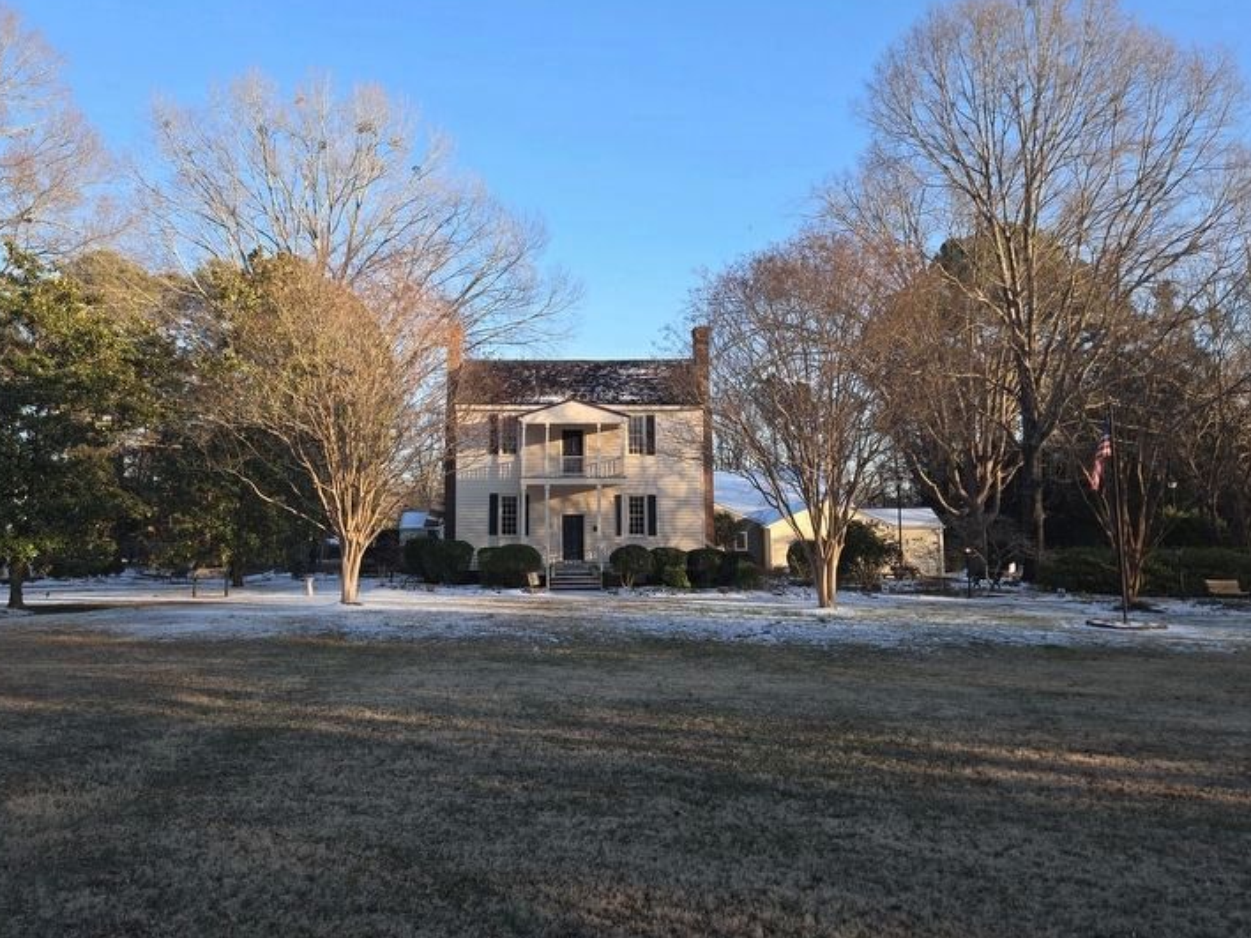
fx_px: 940
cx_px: 572
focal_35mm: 26
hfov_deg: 67.2
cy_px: 426
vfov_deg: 53.0
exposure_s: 1/399
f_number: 1.8
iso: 25
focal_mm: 5.4
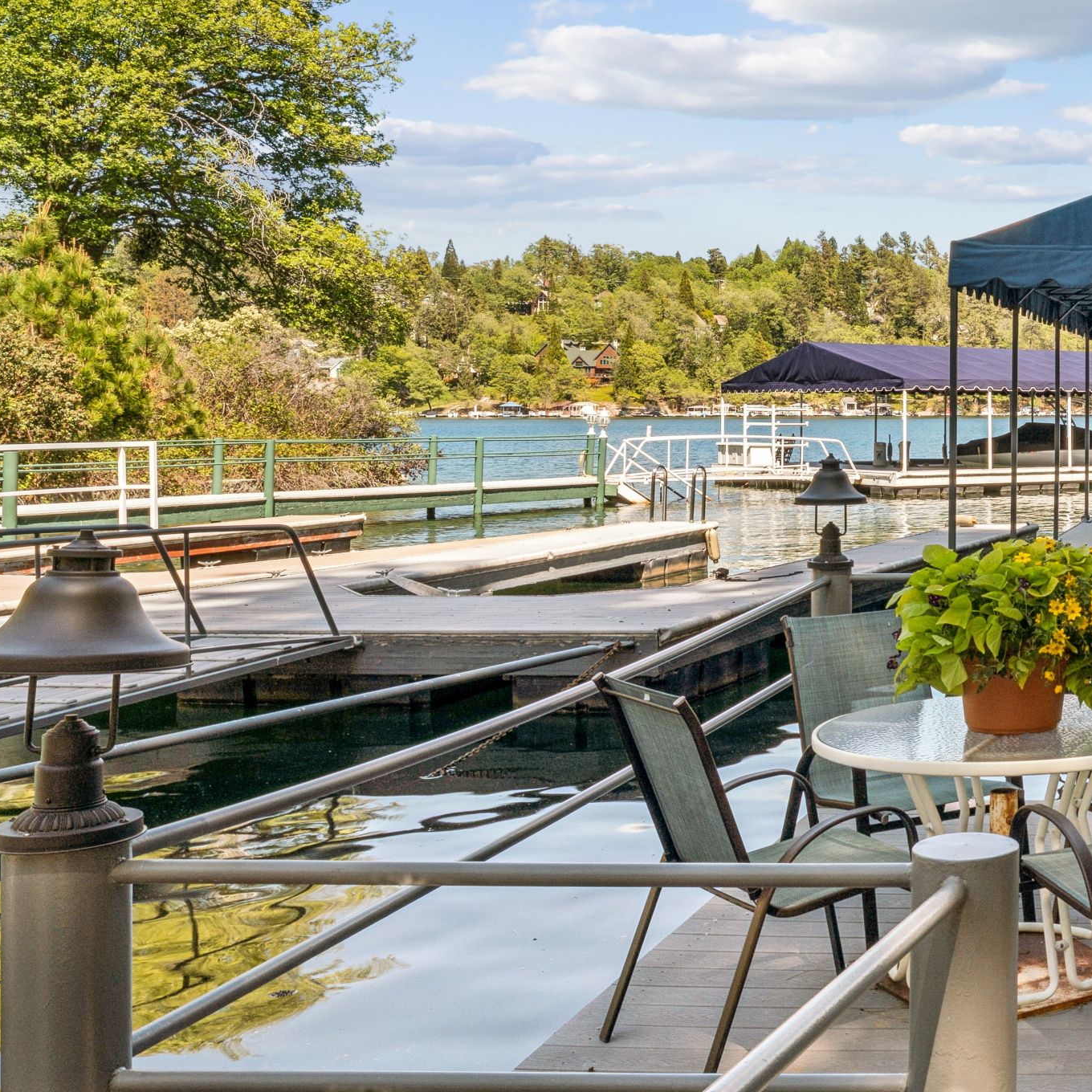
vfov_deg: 36.8
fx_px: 1630
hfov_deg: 31.5
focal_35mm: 46
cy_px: 399
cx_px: 1282
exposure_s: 1/20
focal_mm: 20.3
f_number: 22
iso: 100
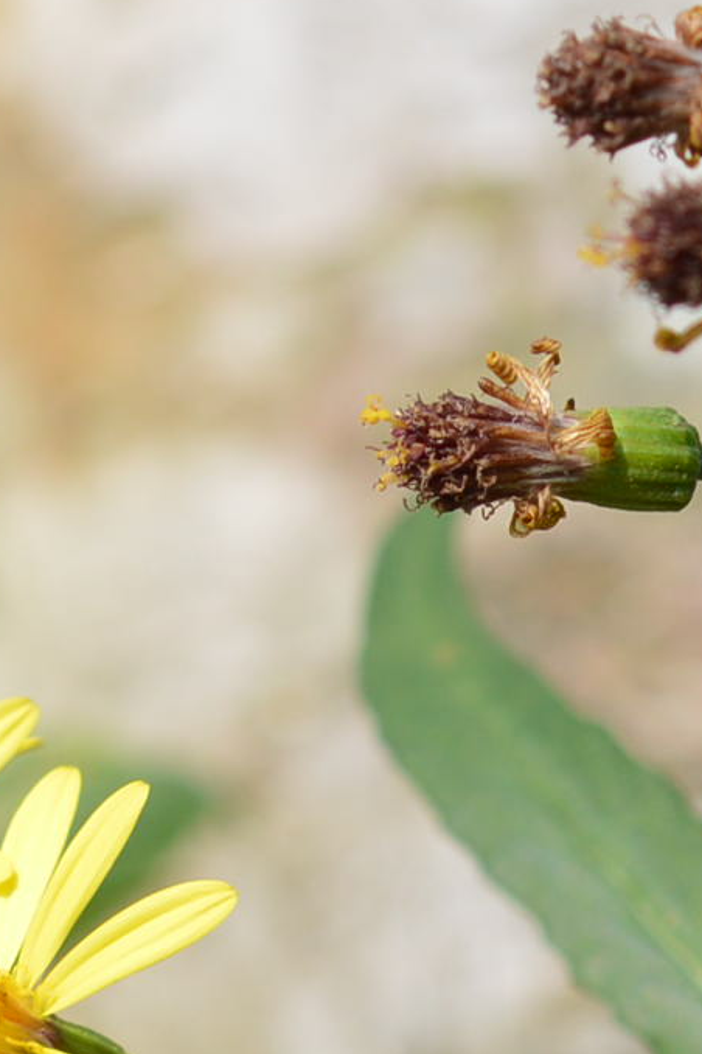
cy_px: 1259
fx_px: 11670
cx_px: 477
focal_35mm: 399
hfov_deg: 3.4
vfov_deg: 5.1
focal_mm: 60
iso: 320
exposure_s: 1/500
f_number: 5.6
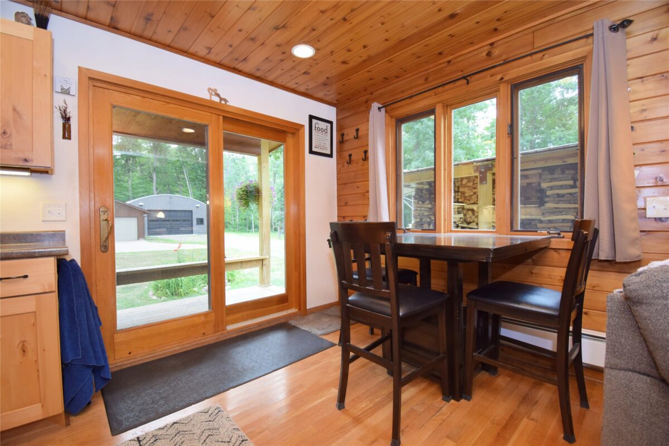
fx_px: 279
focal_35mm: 15
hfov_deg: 100.4
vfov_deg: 77.3
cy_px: 223
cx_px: 334
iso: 400
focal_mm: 10
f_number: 4.5
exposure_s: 1/80
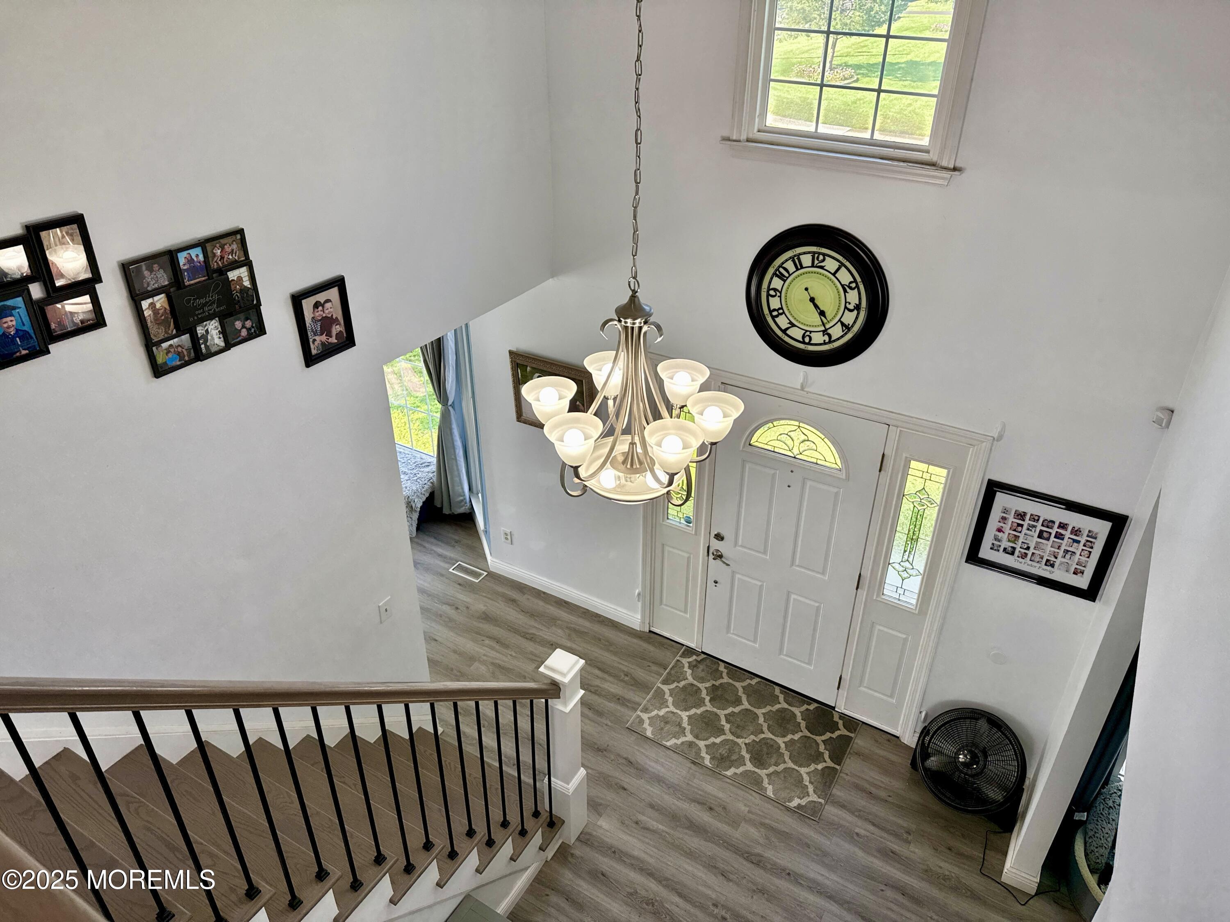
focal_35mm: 24
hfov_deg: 71.6
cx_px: 615
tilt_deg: -31.4
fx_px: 853
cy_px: 461
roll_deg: +0.2
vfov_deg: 56.8
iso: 125
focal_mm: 6.76
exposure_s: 1/234
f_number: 1.78
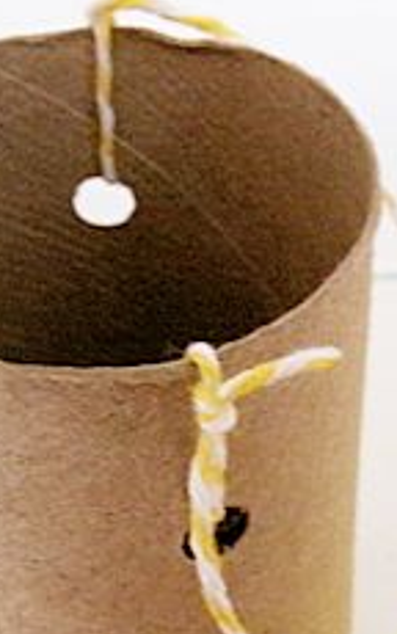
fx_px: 1228
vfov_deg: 28.4
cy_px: 496
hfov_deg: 18.4
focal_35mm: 71
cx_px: 210
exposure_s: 1/6
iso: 800
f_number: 3.9
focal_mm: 5.1
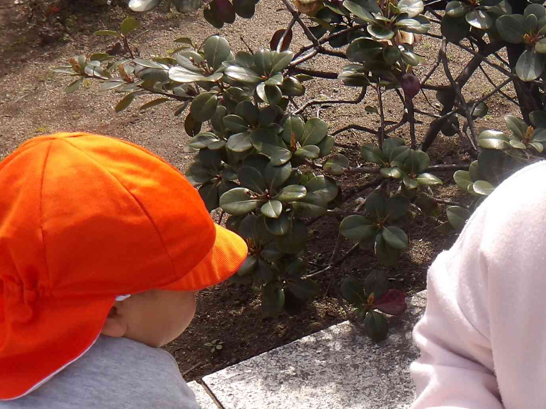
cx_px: 587
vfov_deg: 24.2
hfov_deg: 29.7
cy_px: 358
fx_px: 931
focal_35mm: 59
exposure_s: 1/990
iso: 100
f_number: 3
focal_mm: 4.9
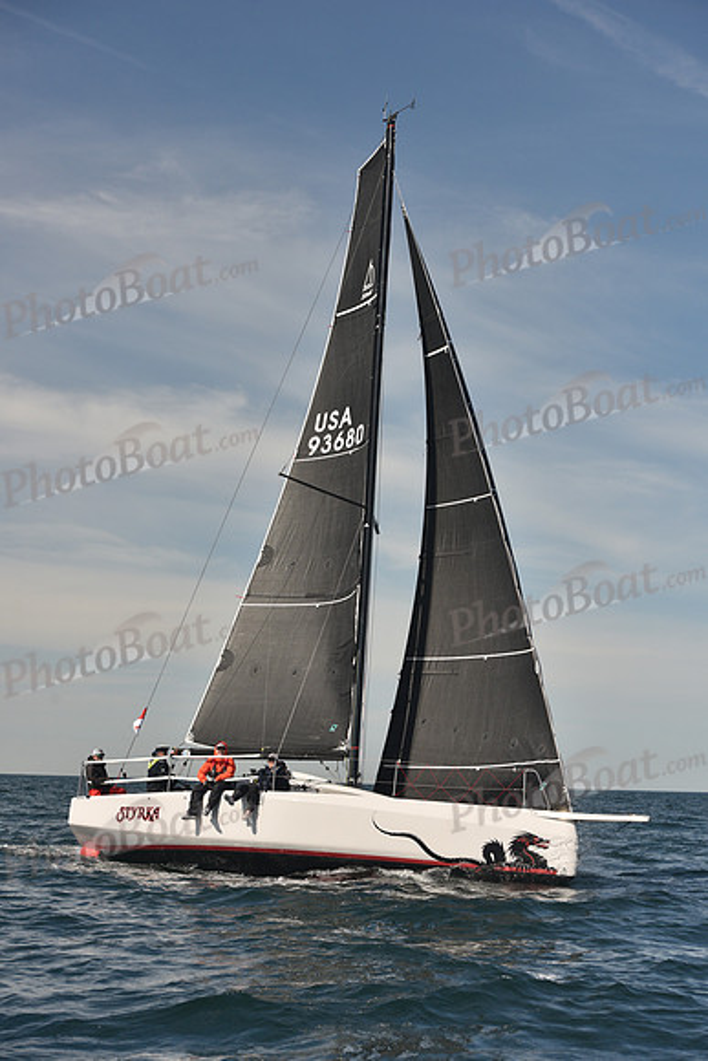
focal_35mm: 70
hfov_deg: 19.5
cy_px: 530
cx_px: 354
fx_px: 2064
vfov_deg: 28.8
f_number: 6.3
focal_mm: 70
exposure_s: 1/640
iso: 250
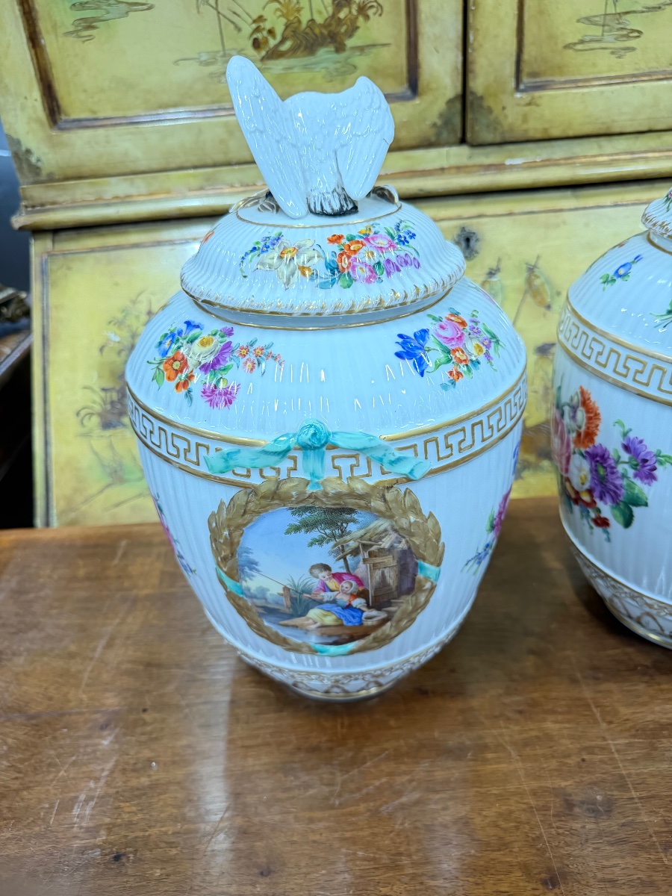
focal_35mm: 24
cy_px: 448
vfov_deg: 71.6
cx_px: 336
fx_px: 621
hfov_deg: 56.8
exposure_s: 1/40
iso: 1000
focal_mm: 6.76
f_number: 1.78
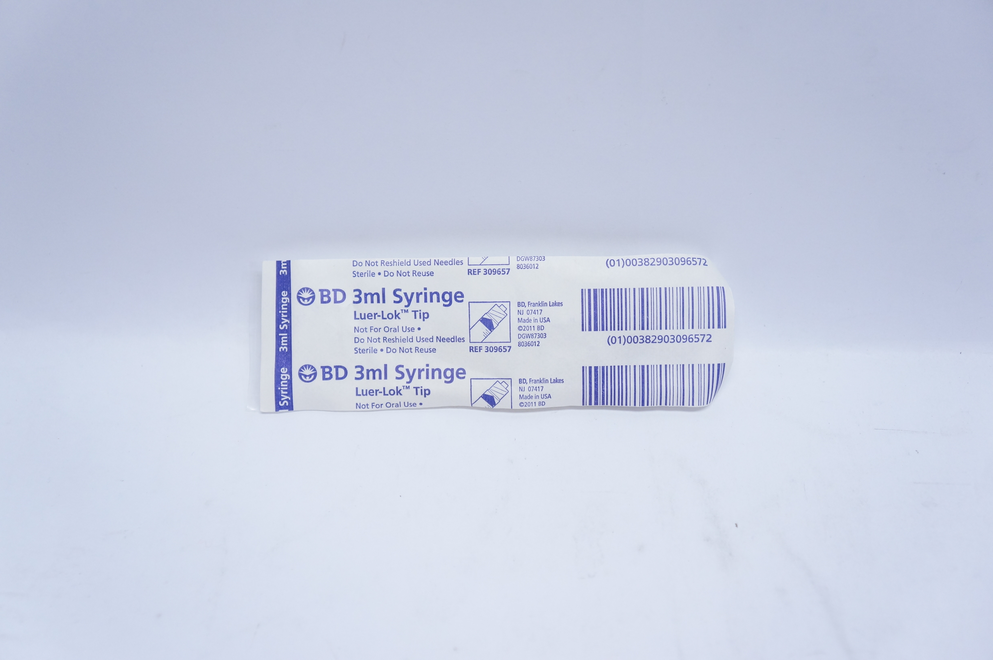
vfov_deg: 28.0
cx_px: 496
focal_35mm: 48
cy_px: 330
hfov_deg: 41.2
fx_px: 1323
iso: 800
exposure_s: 1/160
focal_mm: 32
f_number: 4
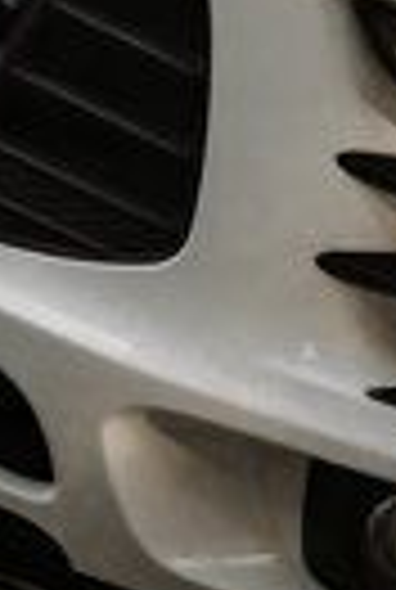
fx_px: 3036
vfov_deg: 11.1
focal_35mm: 185
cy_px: 182
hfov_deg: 7.3
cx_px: 608
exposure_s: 1/500
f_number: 5
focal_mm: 38
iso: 640
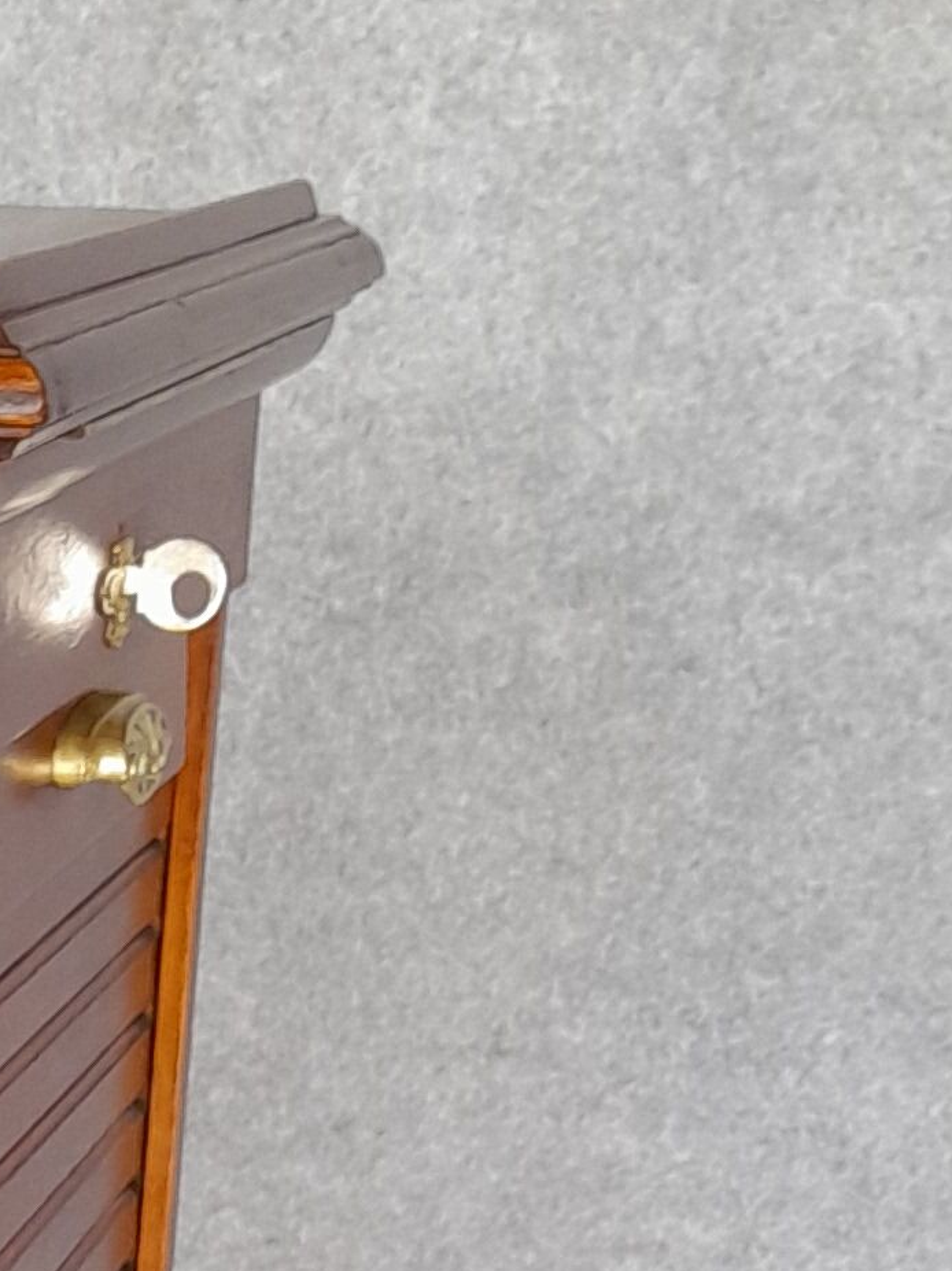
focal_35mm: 108
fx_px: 3962
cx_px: -357
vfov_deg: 16.6
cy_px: 1916
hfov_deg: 13.1
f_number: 2
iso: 80
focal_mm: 4.6
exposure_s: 1/60
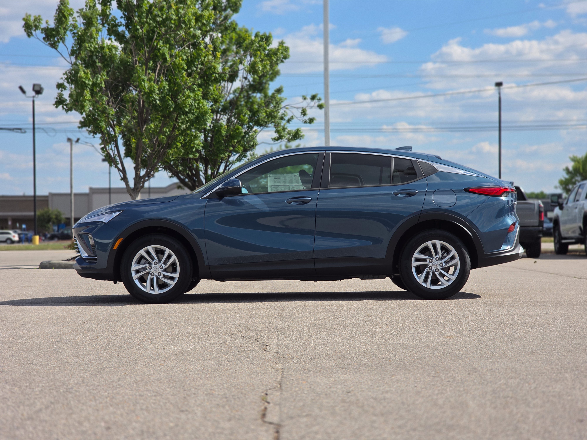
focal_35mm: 69
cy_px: 220
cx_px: 294
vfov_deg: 21.3
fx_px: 1170
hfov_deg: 28.2
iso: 50
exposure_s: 1/2443
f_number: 2.4
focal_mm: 7.9
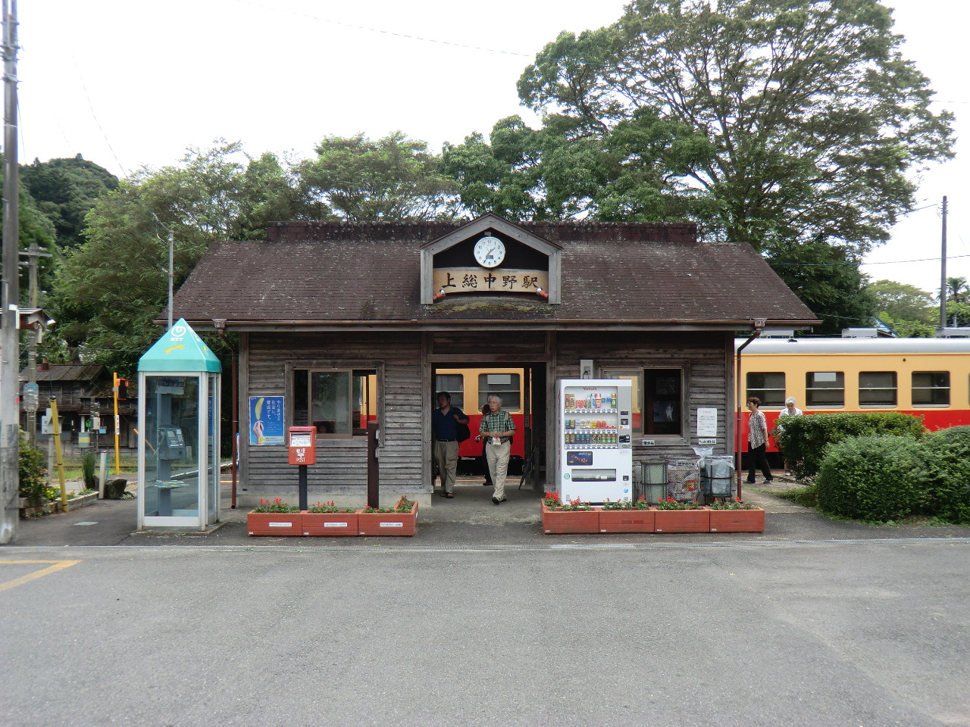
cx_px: 485
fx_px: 953
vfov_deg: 41.8
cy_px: 364
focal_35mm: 34
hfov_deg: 54.0
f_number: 3.6
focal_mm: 6.1
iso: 64
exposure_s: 1/320
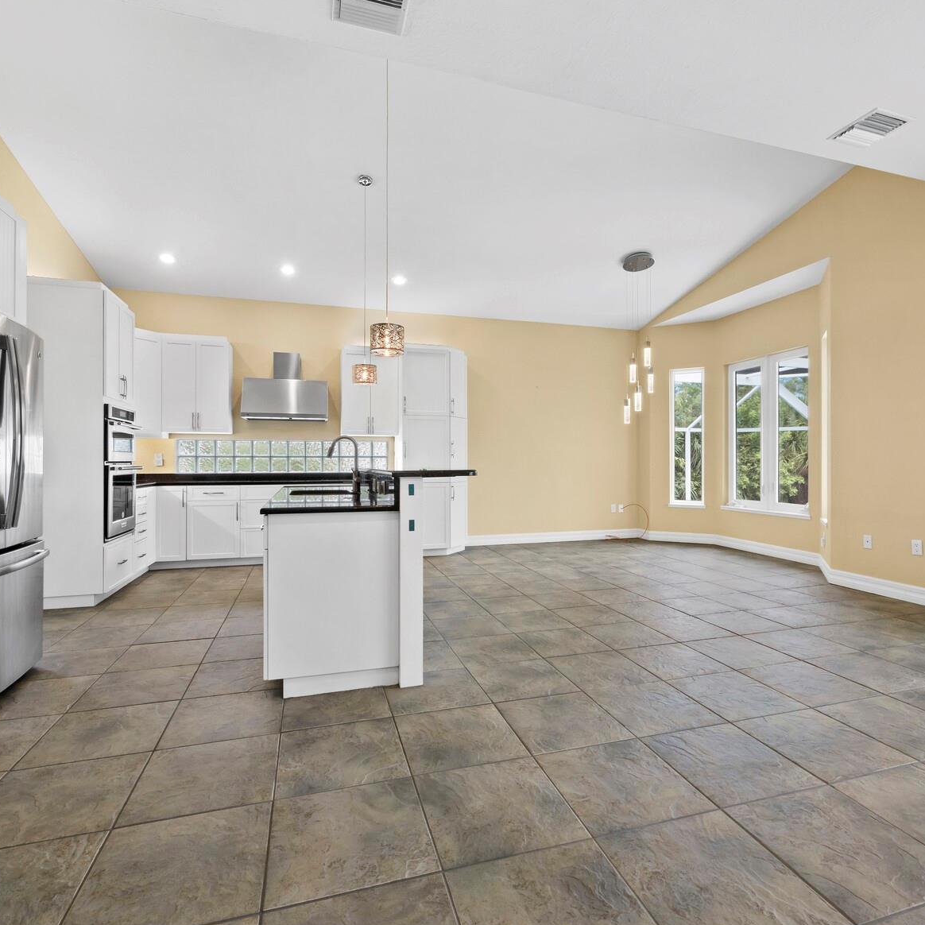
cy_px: 456
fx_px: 514
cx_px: 470
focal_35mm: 17
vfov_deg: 84.0
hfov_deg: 84.0
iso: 400
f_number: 11
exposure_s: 1/2
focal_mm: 7
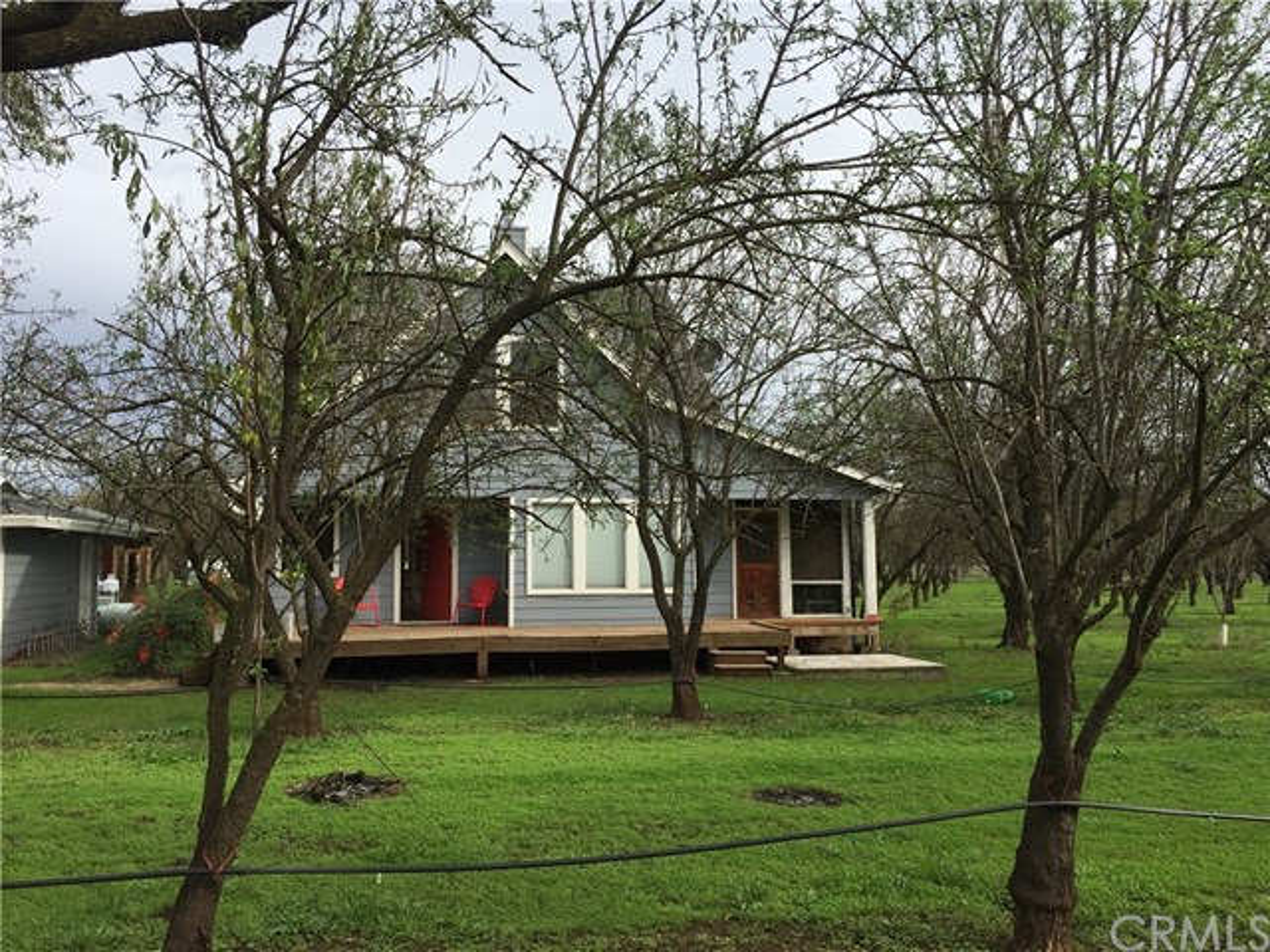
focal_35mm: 29
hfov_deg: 61.7
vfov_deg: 48.2
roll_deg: -0.1
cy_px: 476
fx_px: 1064
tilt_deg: +4.0
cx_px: 635
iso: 32
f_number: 2.2
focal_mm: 4.15
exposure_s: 1/1319
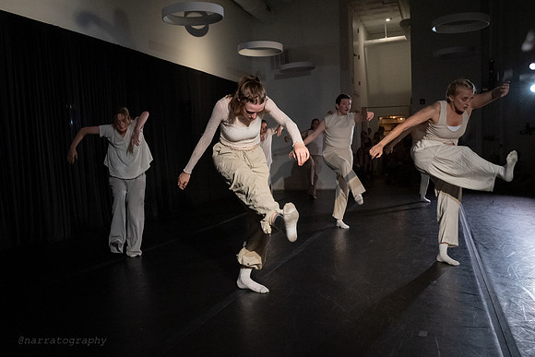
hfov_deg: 57.0
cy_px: 184
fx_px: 489
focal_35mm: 33
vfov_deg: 40.1
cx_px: 221
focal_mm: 28
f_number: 5
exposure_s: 1/500
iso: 6400
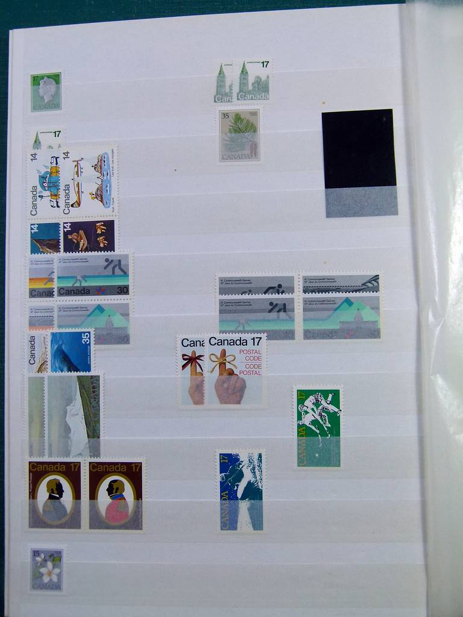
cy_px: 308
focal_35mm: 35
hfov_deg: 40.7
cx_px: 232
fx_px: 624
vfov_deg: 52.6
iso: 100
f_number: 4
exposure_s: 1/160
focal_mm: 6.3
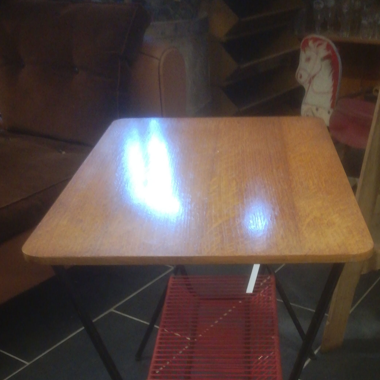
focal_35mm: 44
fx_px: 546
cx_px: 240
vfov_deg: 36.4
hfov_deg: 38.1
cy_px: 327
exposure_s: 1/14.3
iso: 500
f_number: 2.2
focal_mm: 3.83
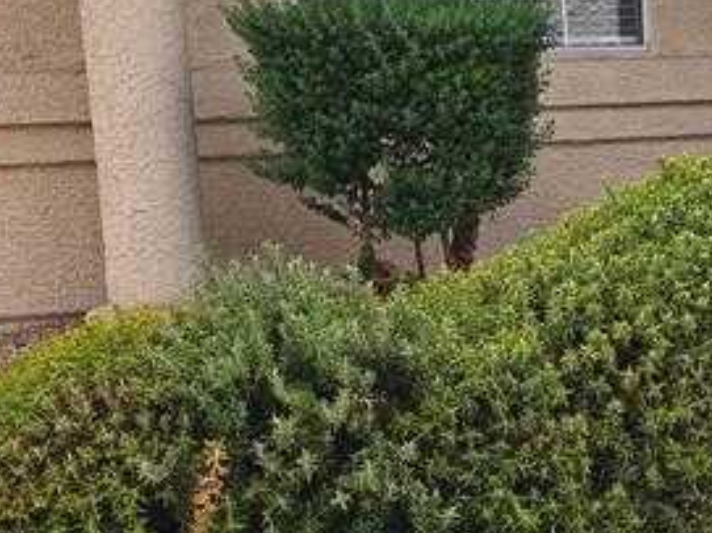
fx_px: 1789
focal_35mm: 87
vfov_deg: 16.9
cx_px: 683
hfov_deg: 21.8
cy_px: 407
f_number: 1.8
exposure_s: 1/2686
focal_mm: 5.4
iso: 80
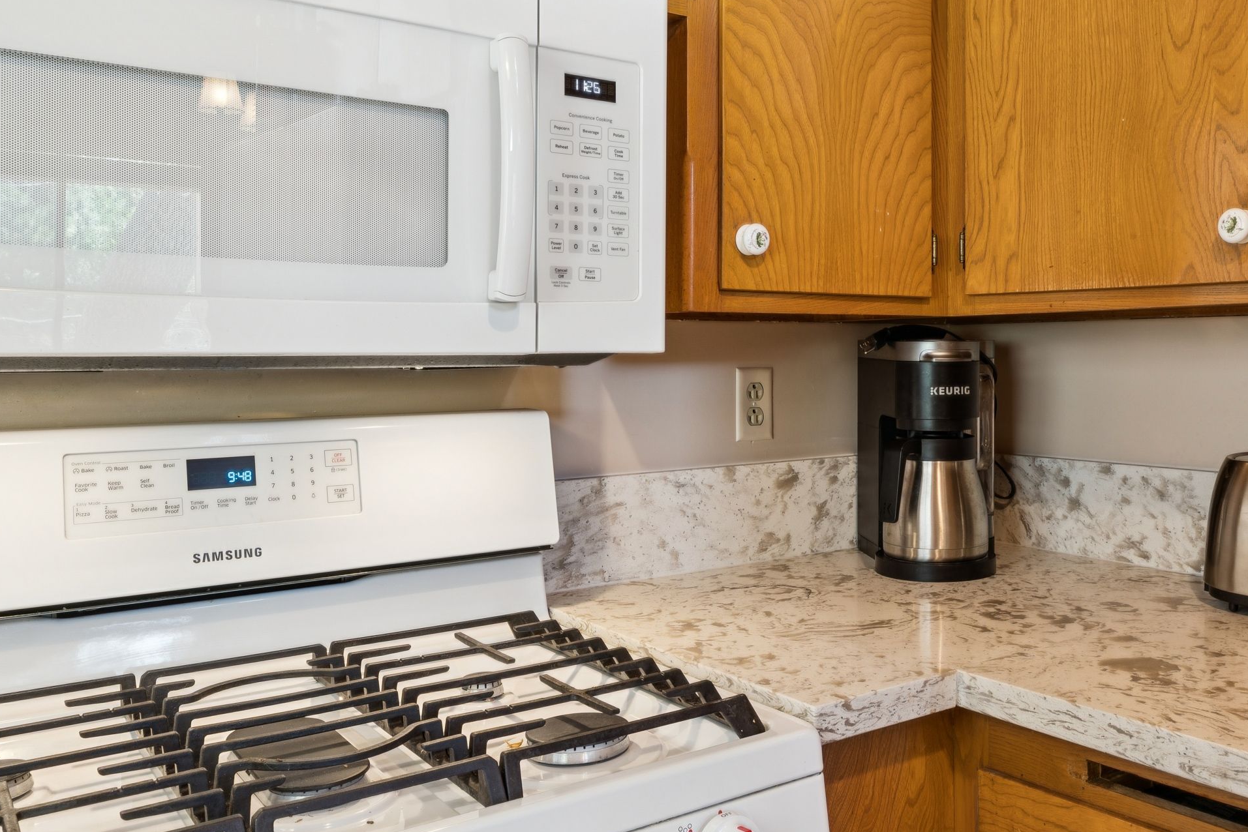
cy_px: 369
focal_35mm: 33
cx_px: 832
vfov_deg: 40.4
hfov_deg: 56.6
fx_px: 1129
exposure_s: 1.3
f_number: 13
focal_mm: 17.3
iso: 100
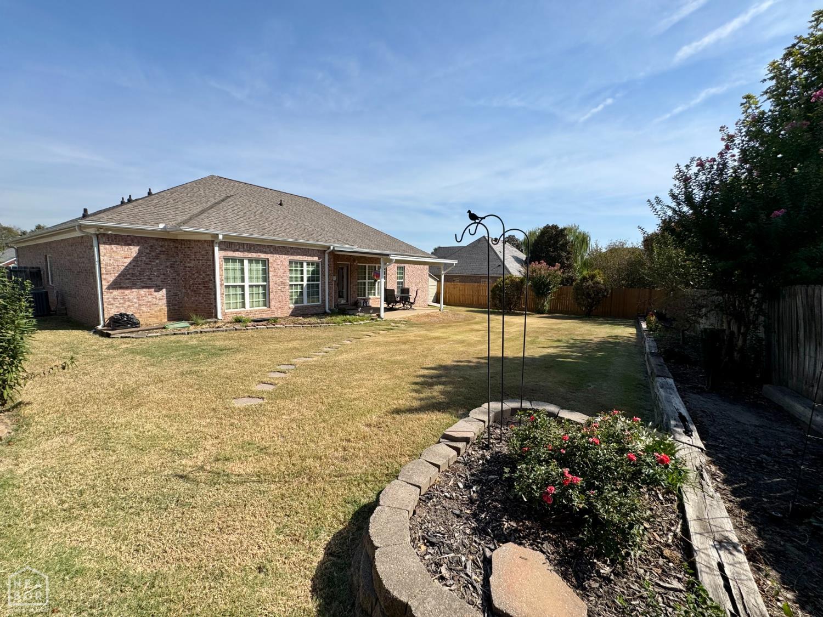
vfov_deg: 85.7
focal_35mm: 14
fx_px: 333
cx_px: 412
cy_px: 308
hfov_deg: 102.1
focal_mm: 2.22
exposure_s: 1/2208
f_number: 2.2
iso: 50
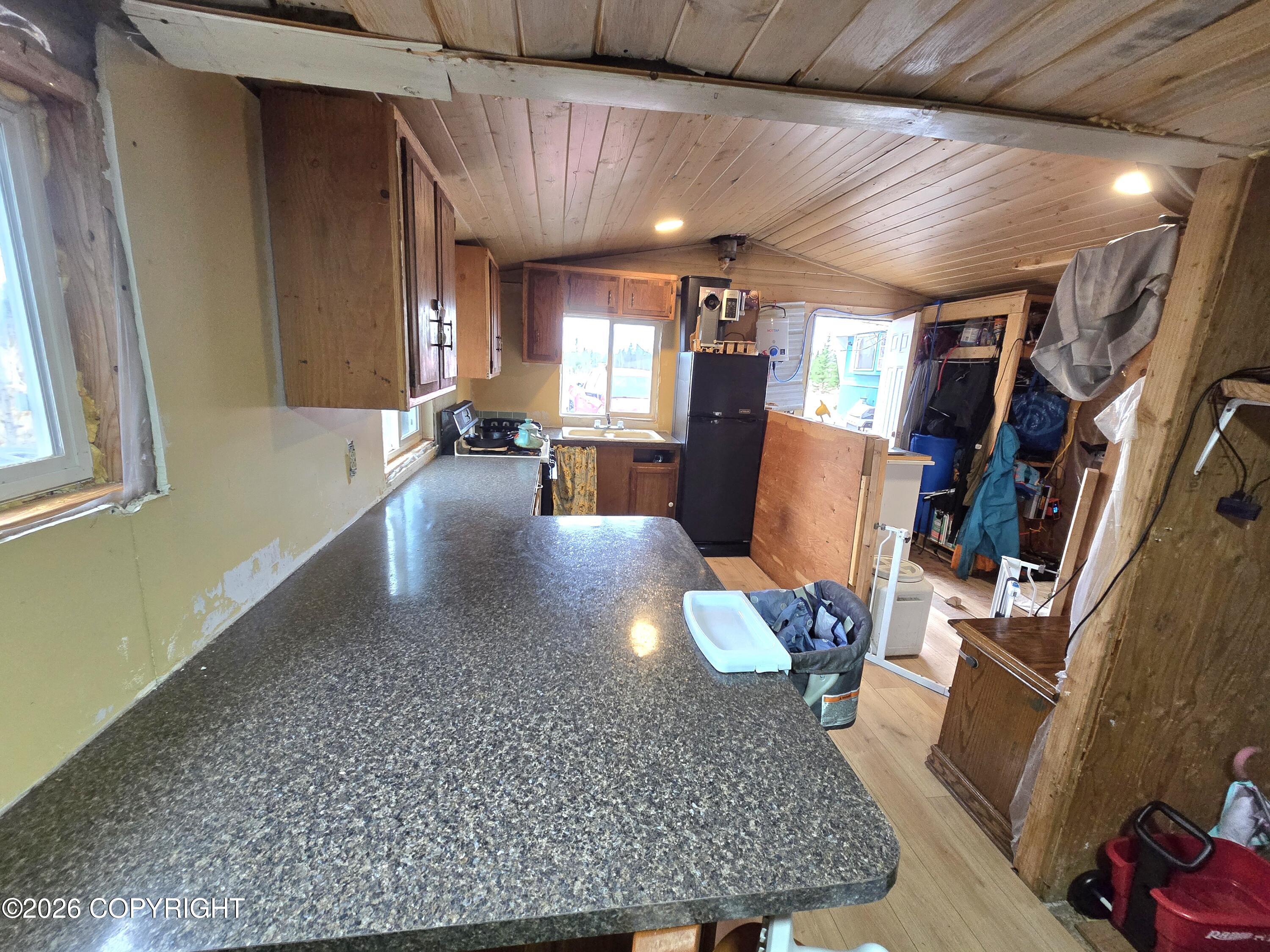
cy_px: 476
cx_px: 635
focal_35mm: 13
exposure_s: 1/61.3
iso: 400
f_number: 2.2
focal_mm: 2.2
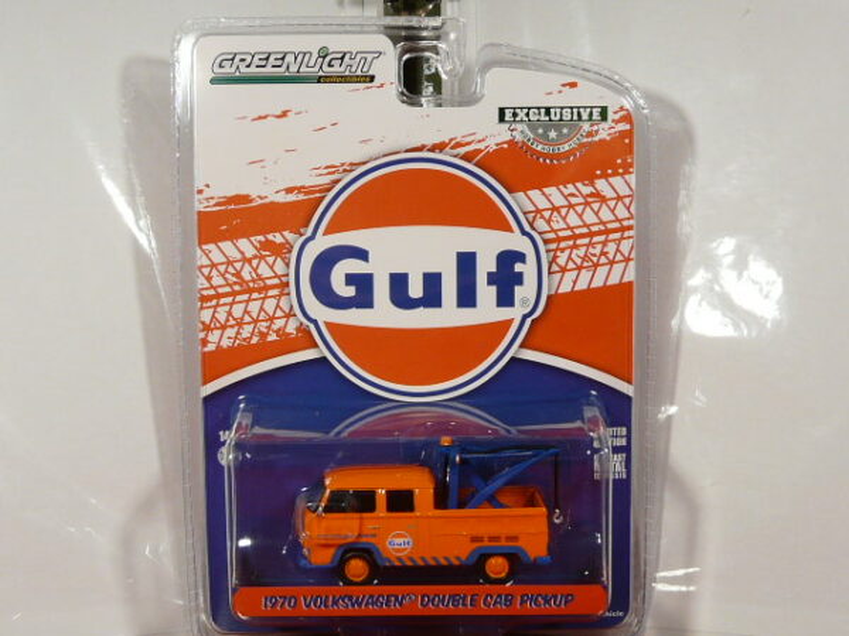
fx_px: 1104
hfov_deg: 42.1
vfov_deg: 32.2
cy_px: 318
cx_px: 424
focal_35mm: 45
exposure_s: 1/60
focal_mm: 4.6
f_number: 2.8
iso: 100
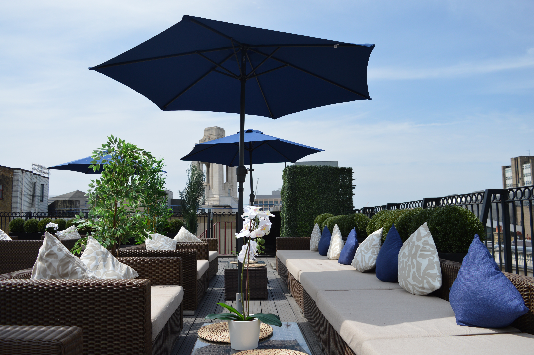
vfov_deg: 47.8
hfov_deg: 67.4
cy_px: 178
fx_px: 400
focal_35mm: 27
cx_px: 267
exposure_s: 1/800
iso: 100
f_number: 5.6
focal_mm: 18
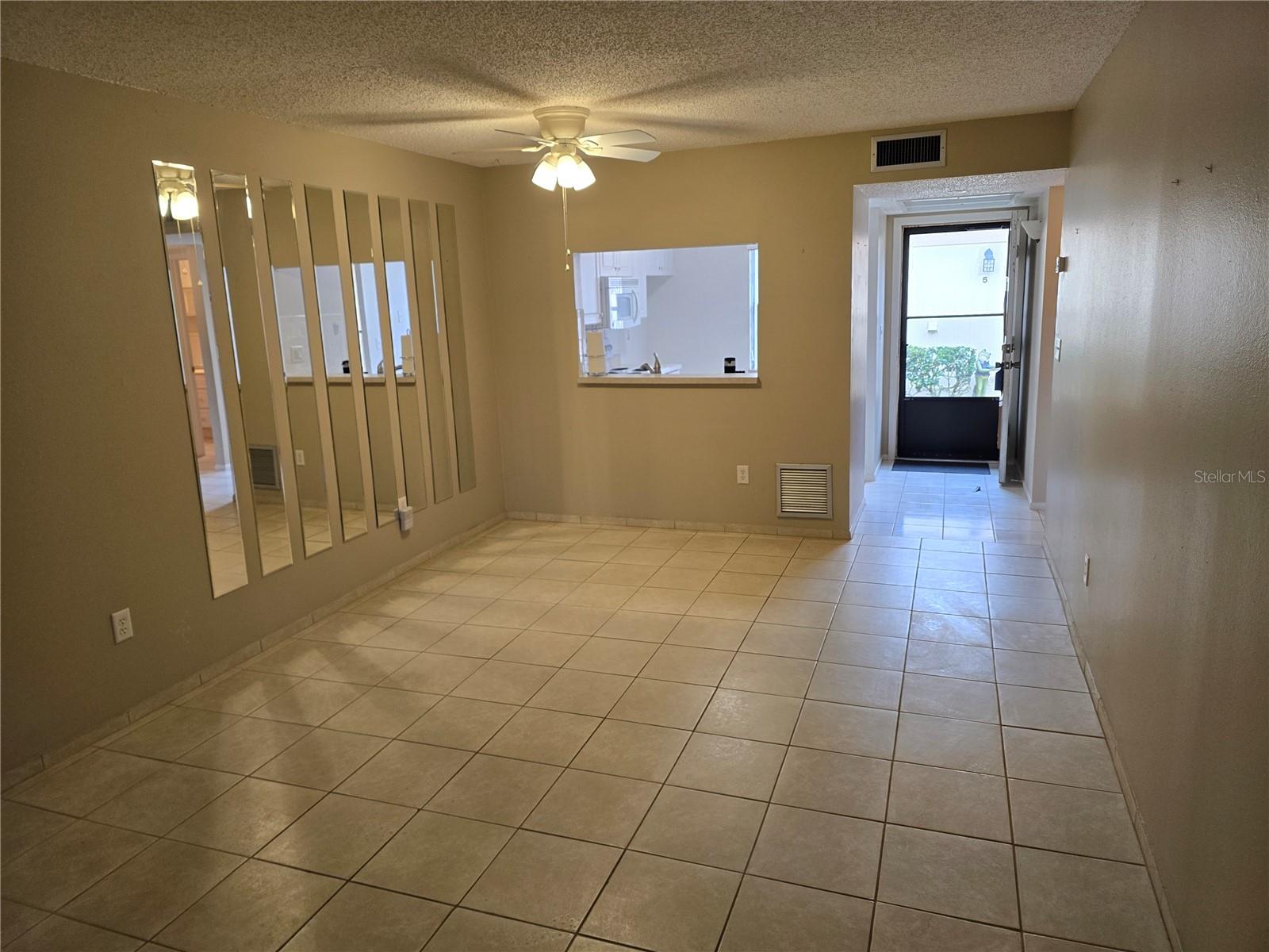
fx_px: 843
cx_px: 634
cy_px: 476
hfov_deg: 73.9
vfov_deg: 58.9
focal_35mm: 23
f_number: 1.7
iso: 160
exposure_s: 1/120
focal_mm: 6.3
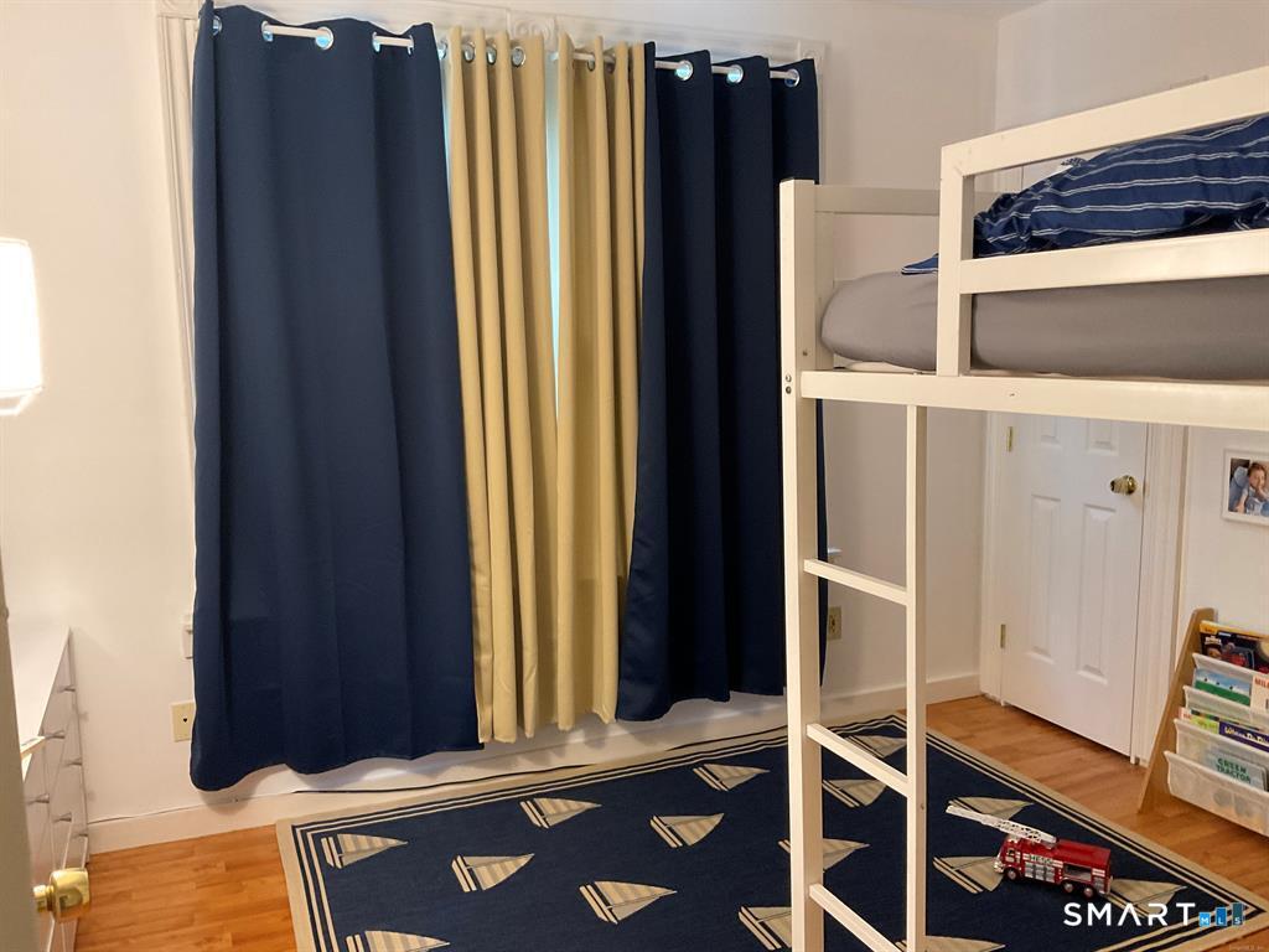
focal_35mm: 29
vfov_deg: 48.2
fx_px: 1063
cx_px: 634
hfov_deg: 61.7
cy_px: 476
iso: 200
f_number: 1.8
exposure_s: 1/40
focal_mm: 3
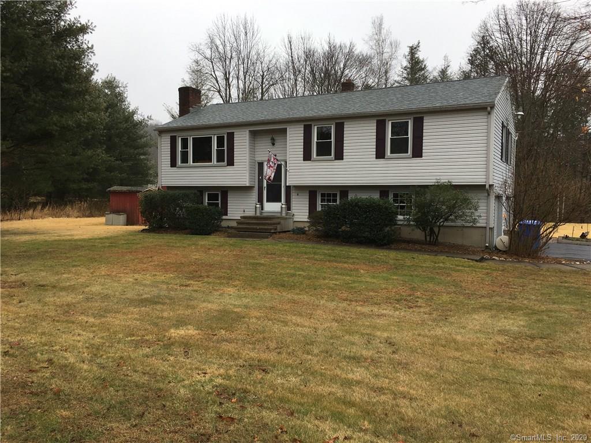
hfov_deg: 61.7
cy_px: 222
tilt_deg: -2.6
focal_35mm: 29
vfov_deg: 48.2
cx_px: 296
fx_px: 495
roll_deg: -1.6
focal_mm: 4.15
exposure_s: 1/400
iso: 25
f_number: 2.2
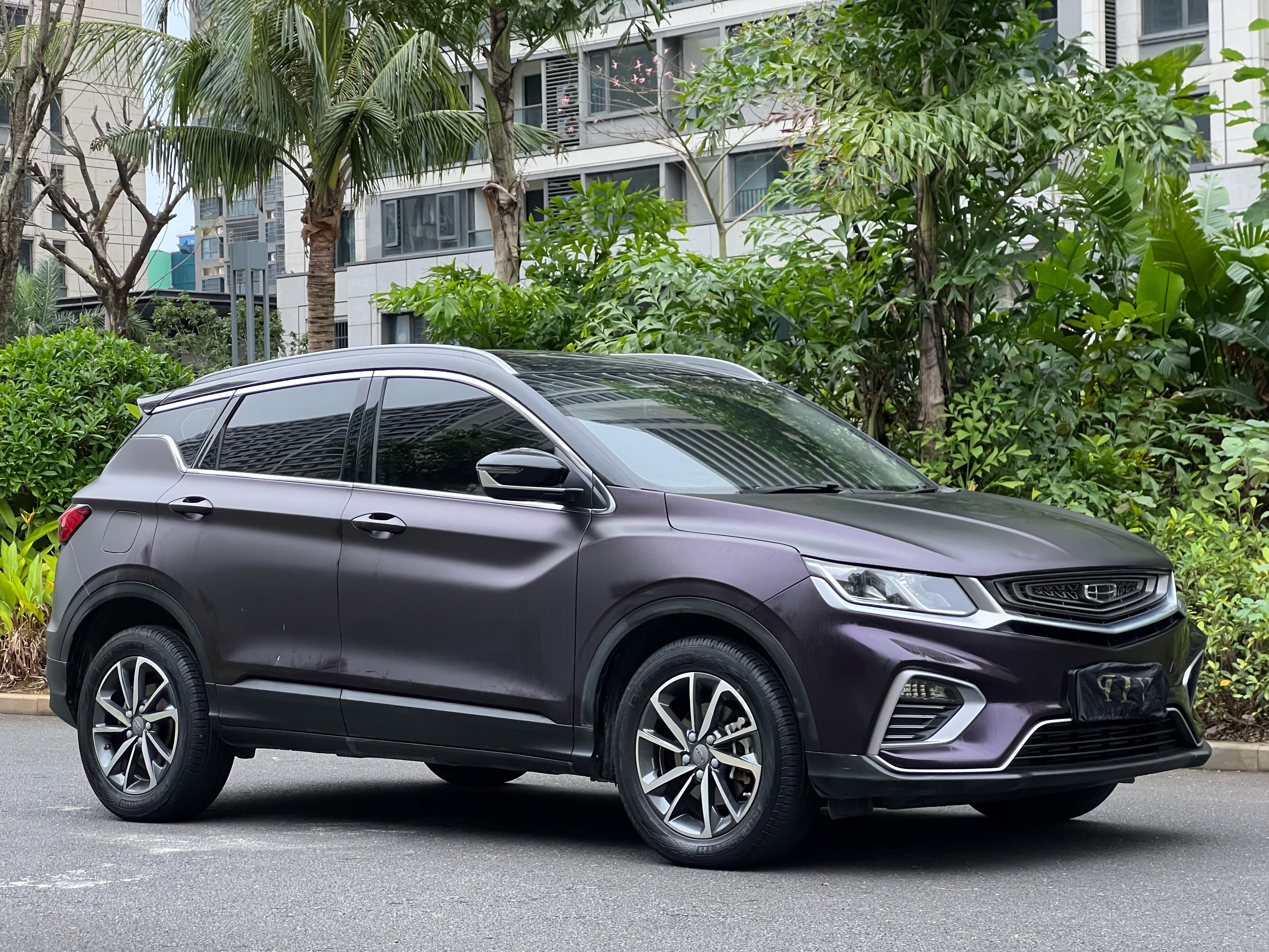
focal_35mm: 77
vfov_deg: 19.1
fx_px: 2823
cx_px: 634
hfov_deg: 25.3
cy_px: 476
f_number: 2.8
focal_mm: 9
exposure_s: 1/99
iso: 200
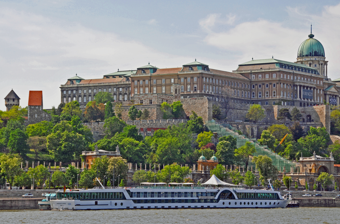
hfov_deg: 18.2
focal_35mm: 112
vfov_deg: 12.1
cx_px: 170
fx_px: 1059
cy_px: 112
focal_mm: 75
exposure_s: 1/400
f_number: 10
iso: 200
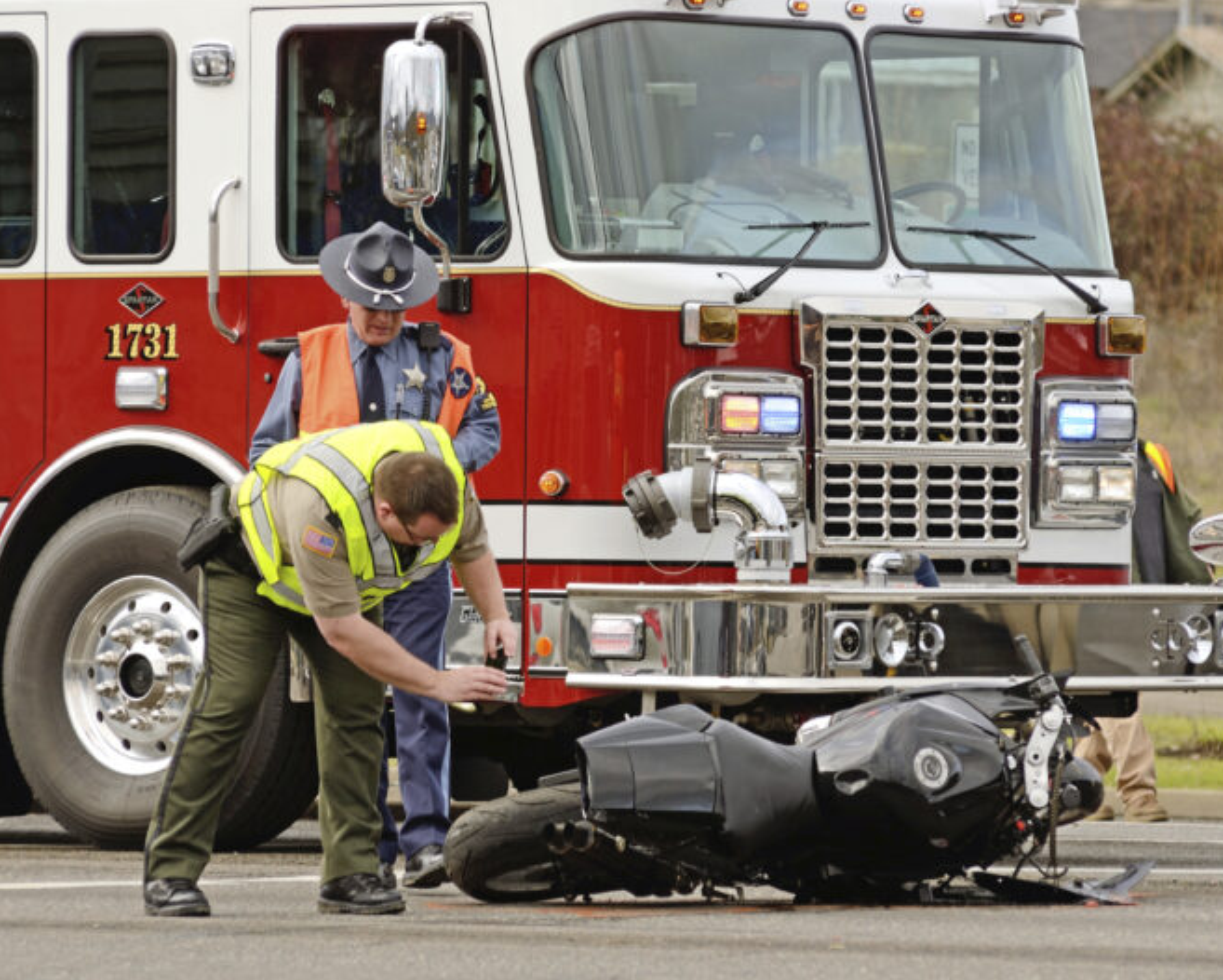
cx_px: 666
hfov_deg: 5.7
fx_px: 12383
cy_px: 489
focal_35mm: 342
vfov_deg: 4.5
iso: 100
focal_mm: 200
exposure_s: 1/250
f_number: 5.6
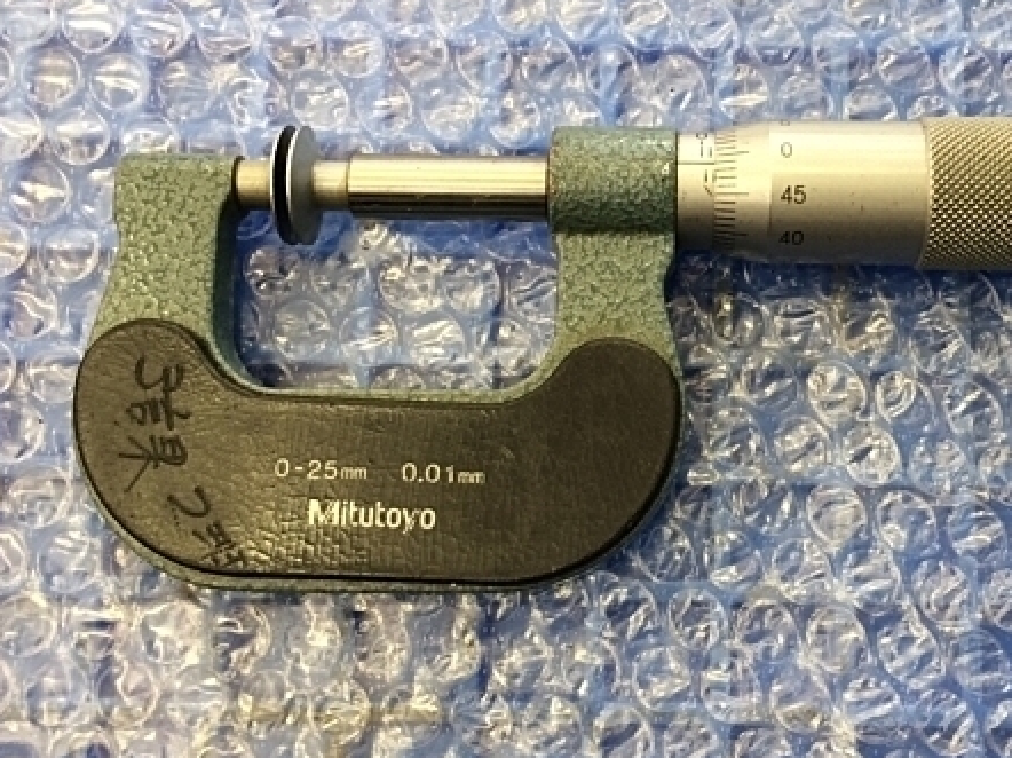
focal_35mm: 42
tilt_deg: -78.8
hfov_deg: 44.0
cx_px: 691
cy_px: 332
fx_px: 1227
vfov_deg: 34.3
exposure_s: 1/30
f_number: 2.2
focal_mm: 4.15
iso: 50
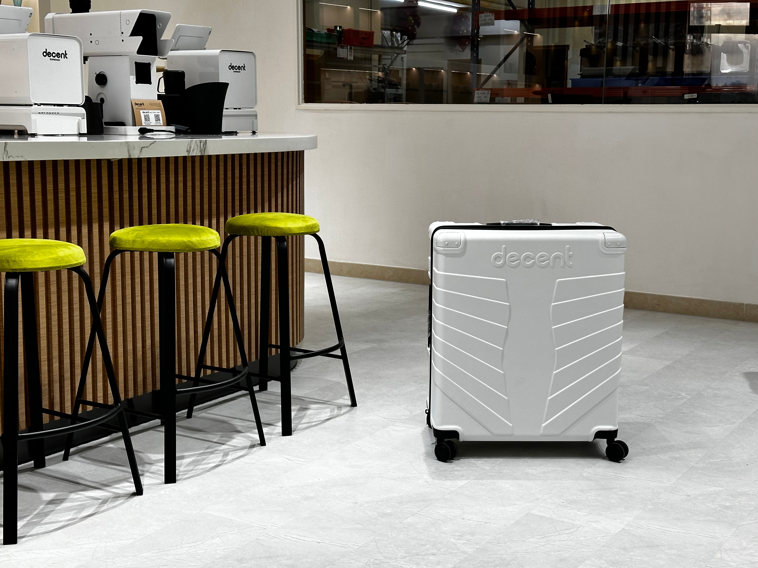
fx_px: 1051
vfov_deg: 30.3
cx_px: 379
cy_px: 284
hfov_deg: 39.7
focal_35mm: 48
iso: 50
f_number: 1.78
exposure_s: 1/160
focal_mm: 6.86
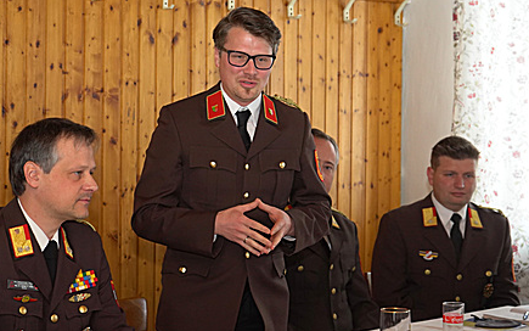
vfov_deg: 14.8
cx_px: 231
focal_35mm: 88
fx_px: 1269
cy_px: 138
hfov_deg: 23.5
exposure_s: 1/320
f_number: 5.6
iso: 4000
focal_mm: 61
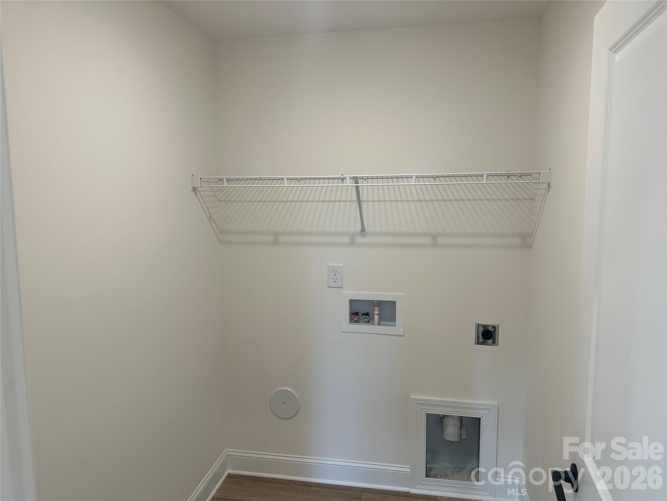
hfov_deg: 71.6
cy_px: 250
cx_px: 334
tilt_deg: -6.7
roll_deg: +0.2
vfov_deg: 56.8
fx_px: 462
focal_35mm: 24
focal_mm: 6.86
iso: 100
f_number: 1.78
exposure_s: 1/120
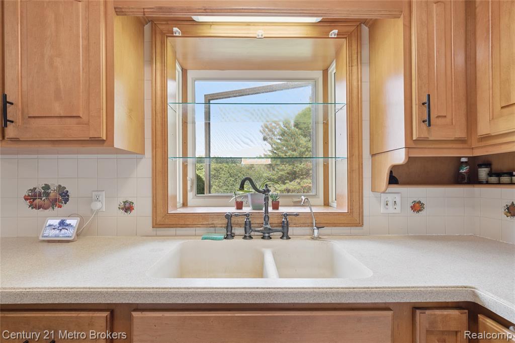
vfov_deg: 77.3
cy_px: 172
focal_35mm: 15
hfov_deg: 100.4
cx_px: 258
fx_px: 215
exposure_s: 1/50
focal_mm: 10
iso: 400
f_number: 8
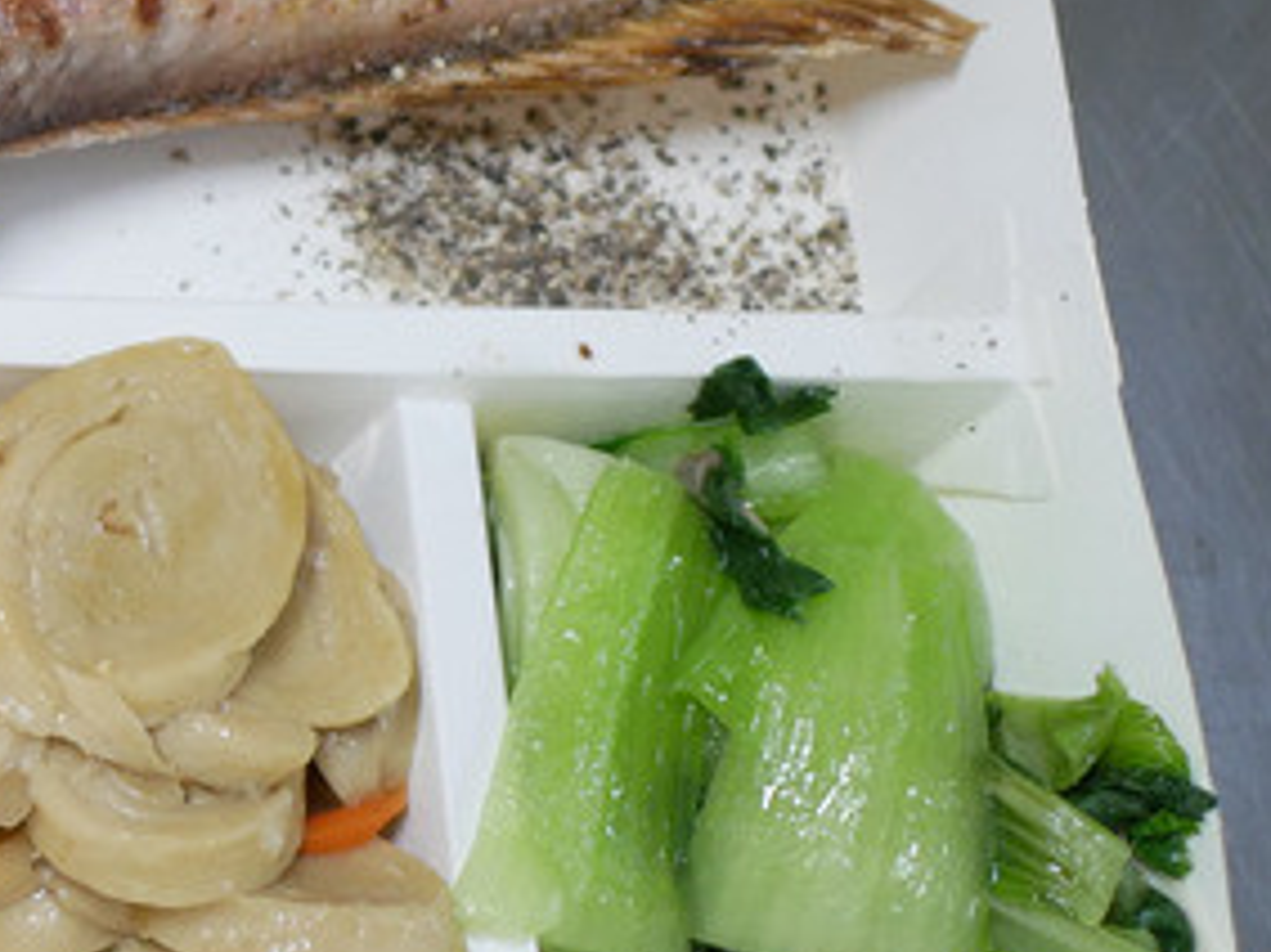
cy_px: -99
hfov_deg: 16.4
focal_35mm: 106
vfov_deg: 13.7
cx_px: -804
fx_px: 3890
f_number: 1.7
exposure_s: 1/60
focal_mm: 15
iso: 400
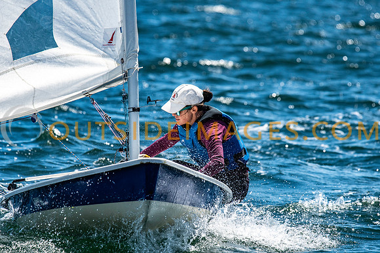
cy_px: 126
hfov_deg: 4.6
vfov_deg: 3.1
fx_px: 4751
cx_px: 190
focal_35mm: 450
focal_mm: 300
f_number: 5.6
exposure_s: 1/3200
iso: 400
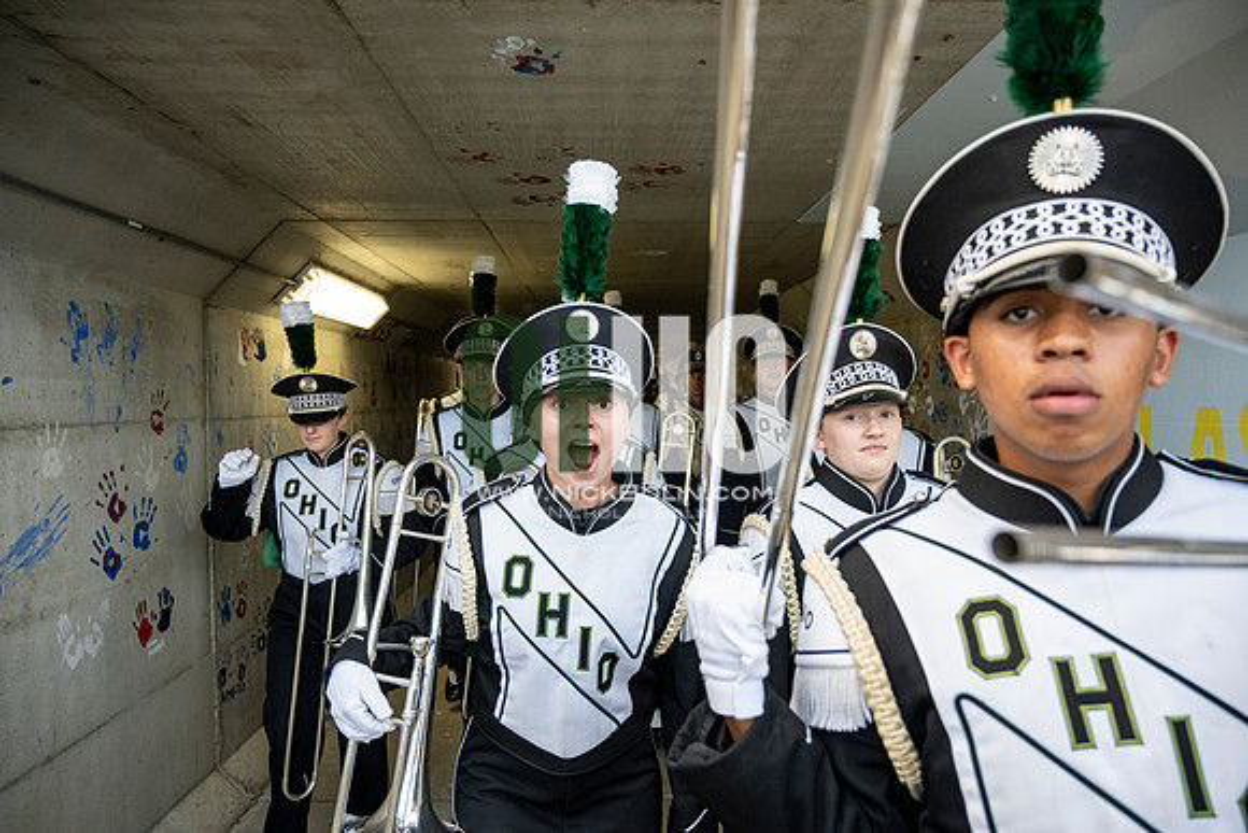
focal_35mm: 24
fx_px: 832
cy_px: 416
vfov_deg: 53.2
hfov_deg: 73.7
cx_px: 624
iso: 1600
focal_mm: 24
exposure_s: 1/800
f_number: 4
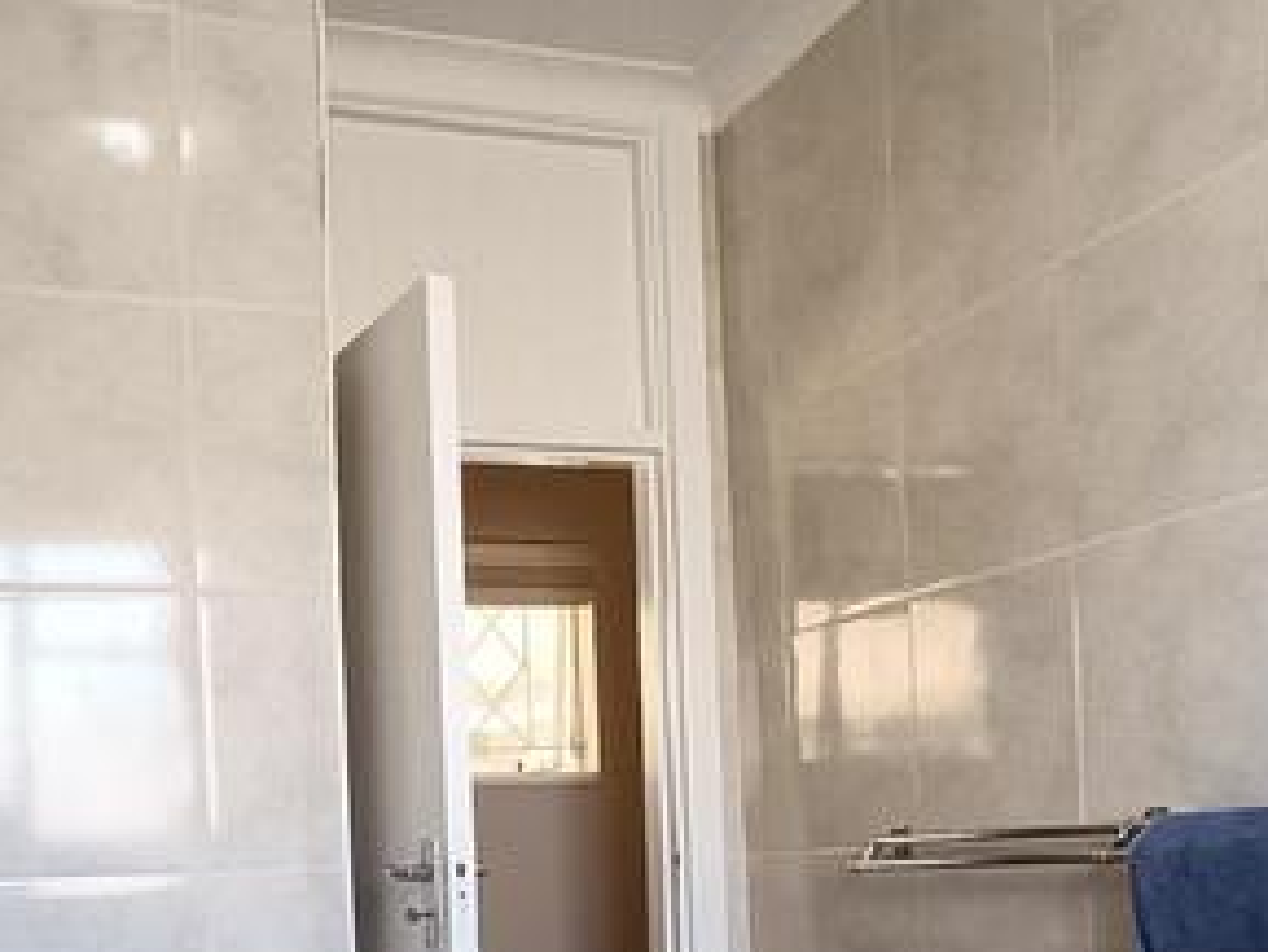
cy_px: 930
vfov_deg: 29.1
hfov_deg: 40.0
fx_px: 1722
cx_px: 448
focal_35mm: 47
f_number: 2.2
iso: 516
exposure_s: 1/50
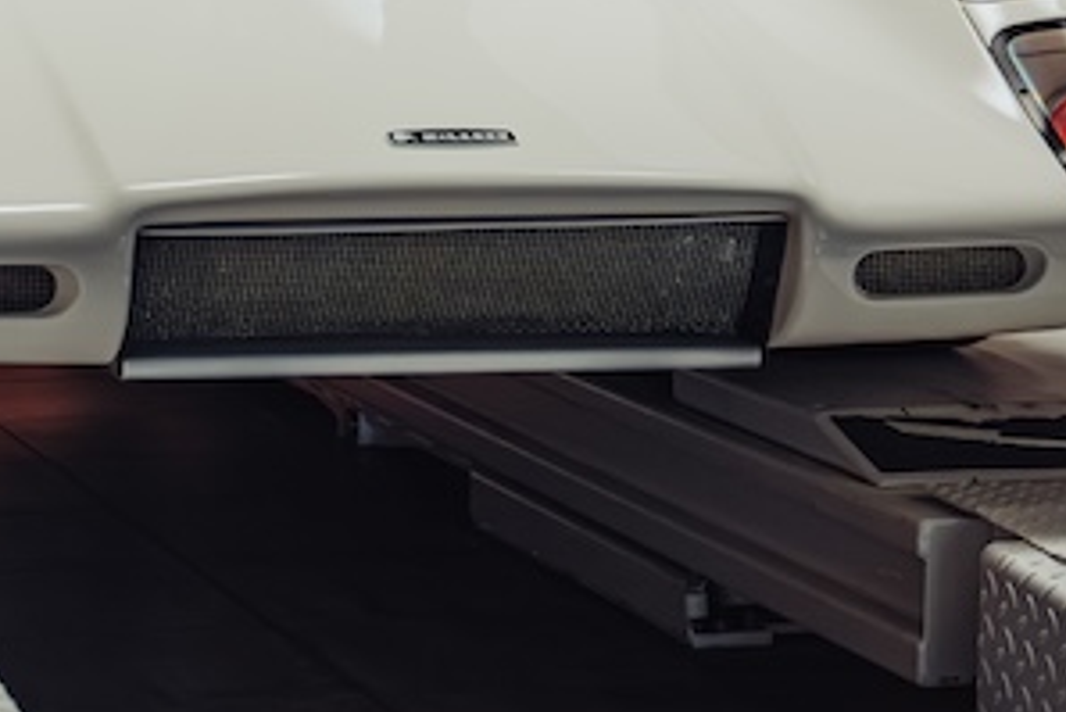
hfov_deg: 13.7
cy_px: -21
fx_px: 4414
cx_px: 129
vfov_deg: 9.2
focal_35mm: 149
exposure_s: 1/80
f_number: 2.8
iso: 400
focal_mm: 37
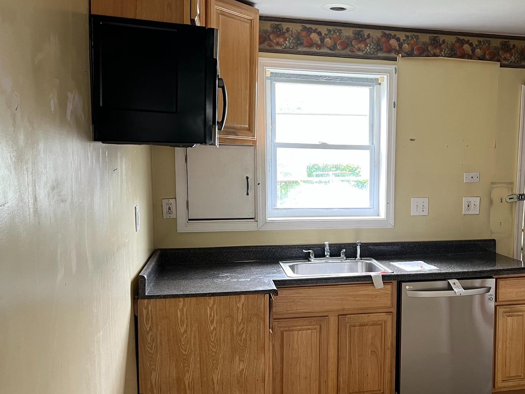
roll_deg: -0.9
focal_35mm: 39
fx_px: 592
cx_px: 380
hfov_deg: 46.5
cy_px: 230
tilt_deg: -6.6
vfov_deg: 36.7
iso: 125
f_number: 1.5
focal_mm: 5.7
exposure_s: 1/75
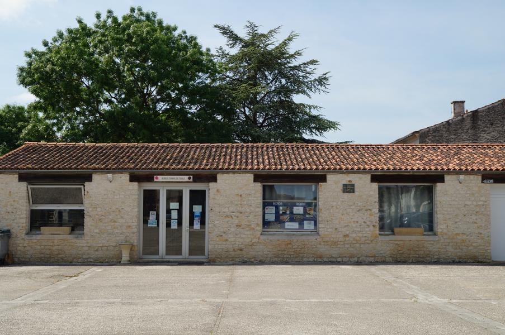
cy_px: 168
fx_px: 631
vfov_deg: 29.8
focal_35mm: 45
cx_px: 252
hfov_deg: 43.6
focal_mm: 30
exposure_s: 1/125
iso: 100
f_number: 13
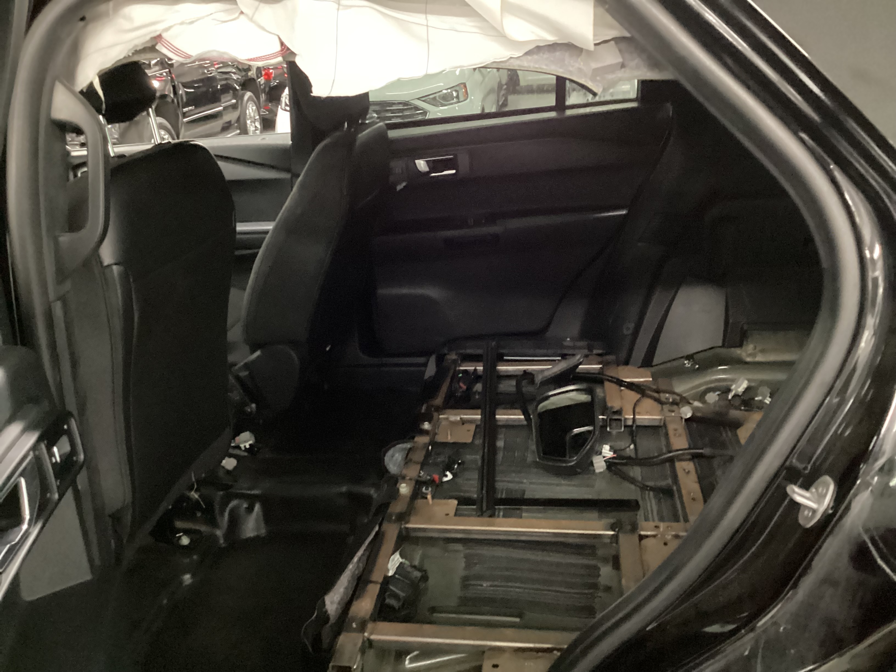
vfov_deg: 45.4
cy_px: 336
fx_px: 802
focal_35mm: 31
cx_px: 448
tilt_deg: -22.9
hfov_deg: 58.4
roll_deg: +2.7
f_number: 2.4
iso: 800
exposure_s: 1/15
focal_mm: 3.3
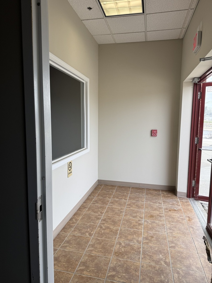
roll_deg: -0.4
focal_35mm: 24
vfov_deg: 71.6
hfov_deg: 56.8
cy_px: 142
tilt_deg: -5.7
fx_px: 196
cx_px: 106
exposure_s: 1/514
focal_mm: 6.76
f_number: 1.78
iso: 80
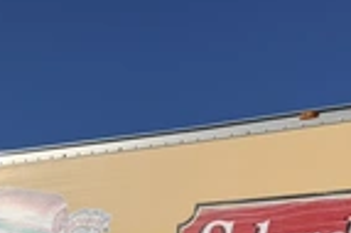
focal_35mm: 70
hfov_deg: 28.7
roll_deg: +0.9
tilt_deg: +6.4
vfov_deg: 17.3
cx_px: 238
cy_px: 361
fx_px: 682
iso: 80
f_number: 1.78
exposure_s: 1/10309
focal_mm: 6.76
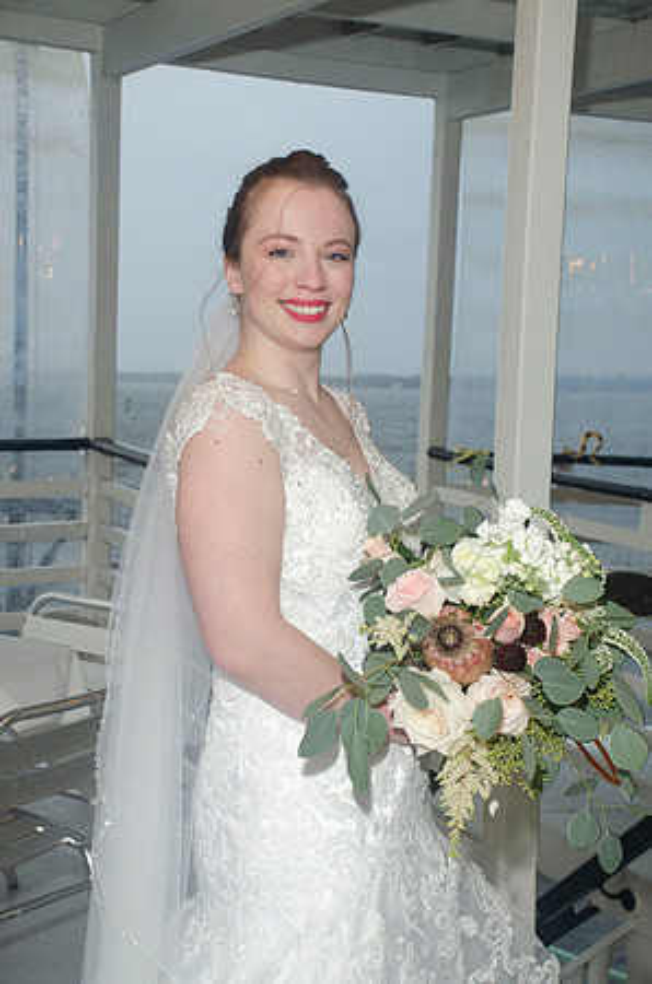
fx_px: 1637
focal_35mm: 60
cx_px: 326
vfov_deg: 33.5
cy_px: 492
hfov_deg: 22.5
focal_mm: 40
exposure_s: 1/60
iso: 400
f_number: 5.6
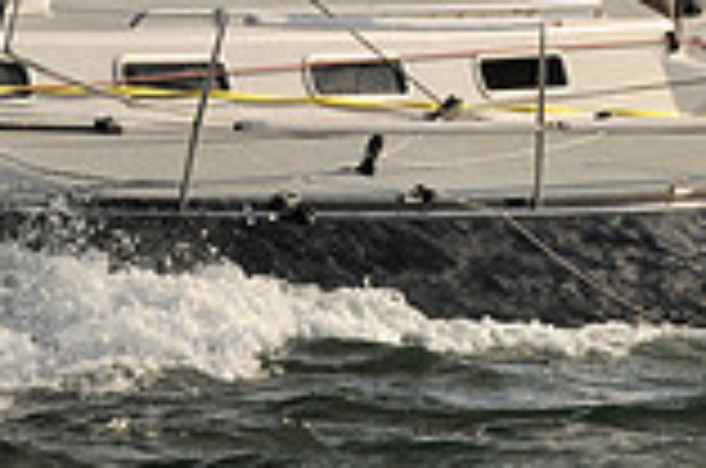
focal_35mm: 776
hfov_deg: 2.7
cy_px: 56
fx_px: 15187
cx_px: 445
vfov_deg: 1.8
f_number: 9
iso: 250
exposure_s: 1/1000
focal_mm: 140
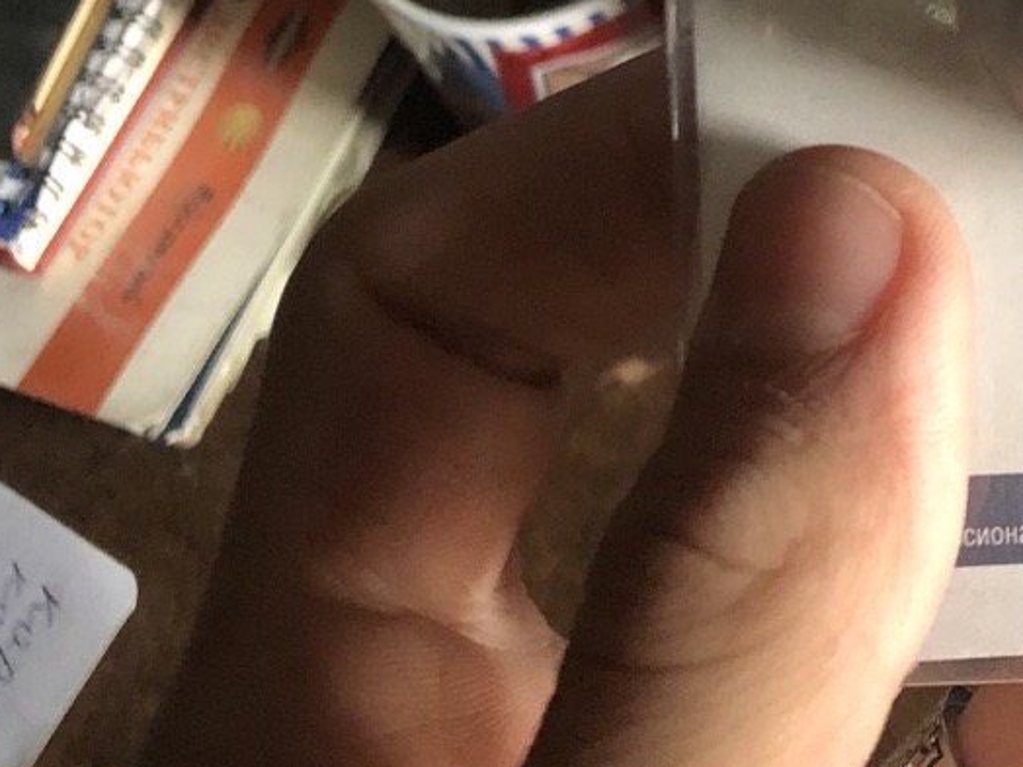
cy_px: -150
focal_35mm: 77
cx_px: 1066
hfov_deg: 24.0
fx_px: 2276
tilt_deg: -60.0
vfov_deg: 18.2
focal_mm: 4
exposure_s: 1/15
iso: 80
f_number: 1.8
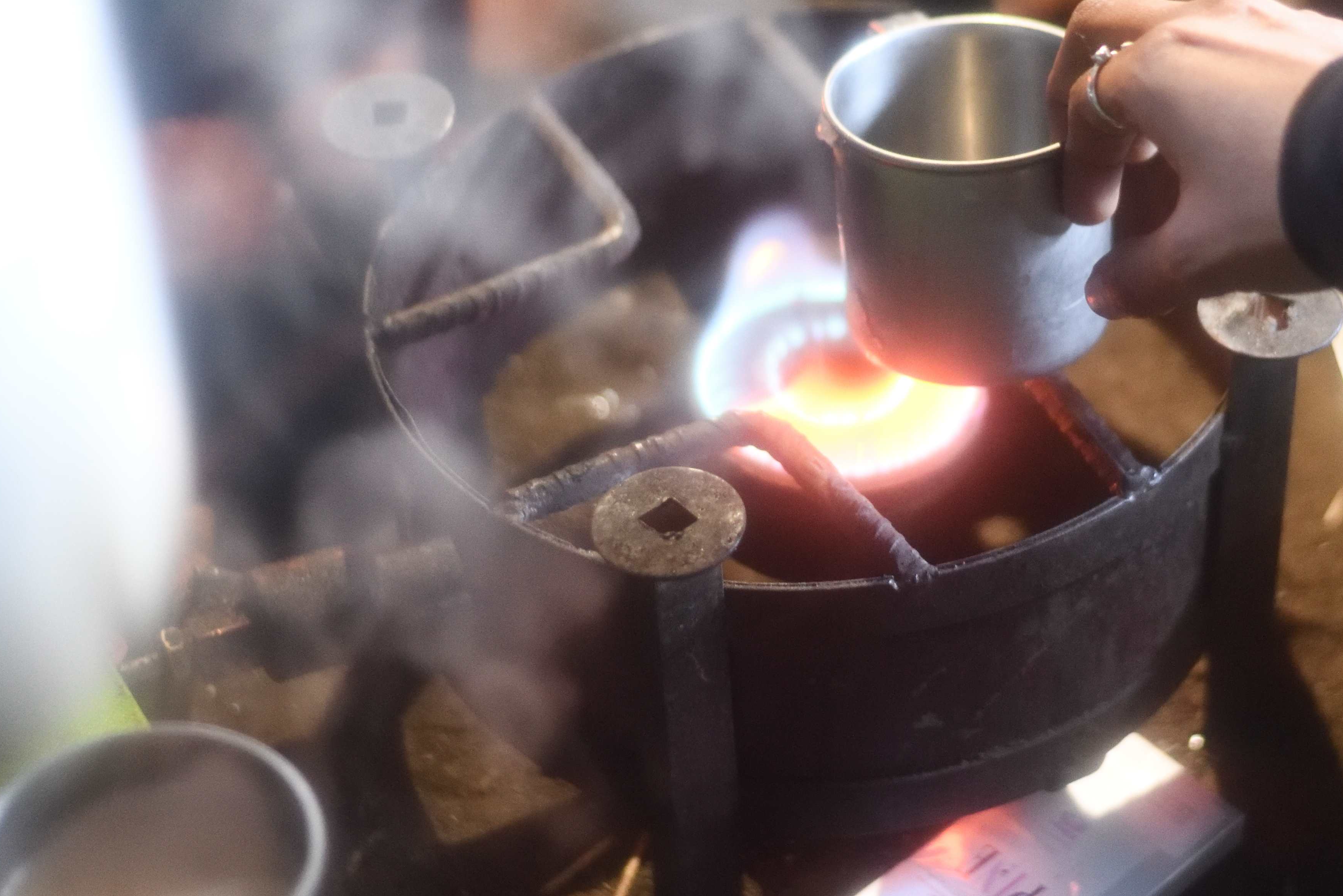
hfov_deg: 23.6
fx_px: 3209
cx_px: 855
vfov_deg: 15.8
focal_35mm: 86
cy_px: 217
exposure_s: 1/30
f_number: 1.8
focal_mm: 50
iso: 5000
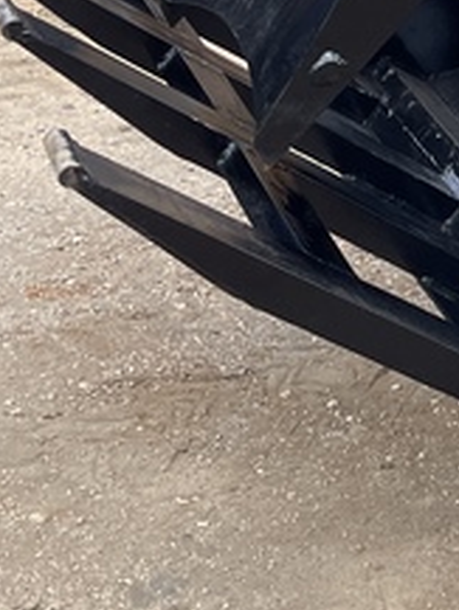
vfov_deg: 15.2
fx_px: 2119
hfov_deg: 10.2
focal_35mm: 120
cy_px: -290
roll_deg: -7.7
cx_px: 1208
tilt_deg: -7.7
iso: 32
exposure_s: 1/855
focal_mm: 4.2
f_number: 1.6
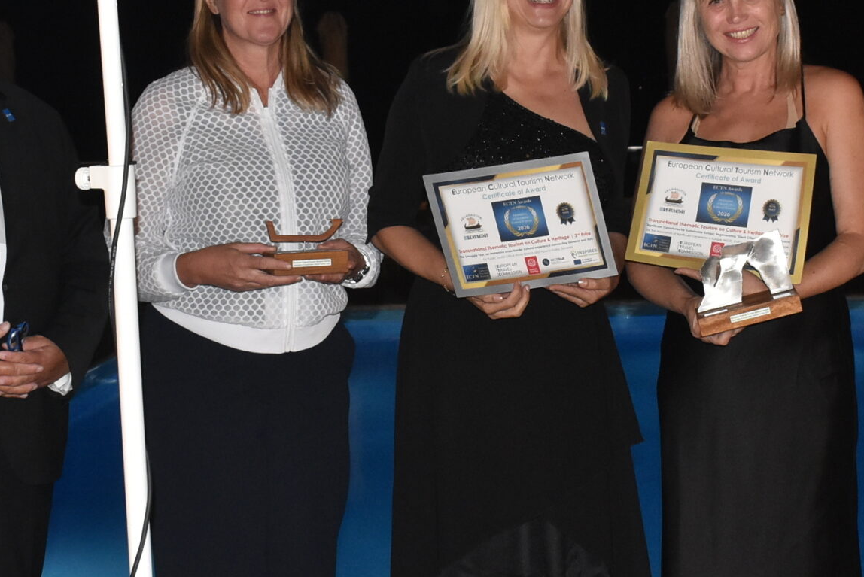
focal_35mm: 87
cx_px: 550
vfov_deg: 15.7
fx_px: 2089
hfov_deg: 23.3
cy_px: 331
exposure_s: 1/100
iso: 2000
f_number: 5.6
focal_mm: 26
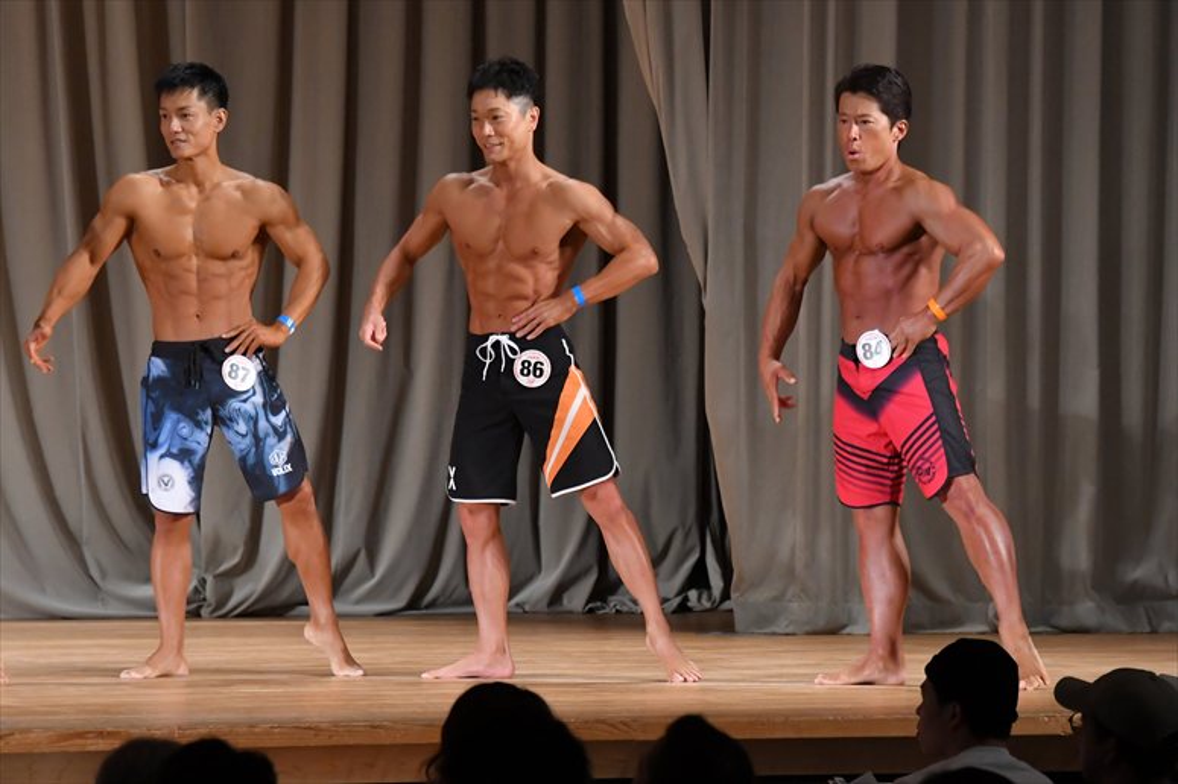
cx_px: 589
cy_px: 392
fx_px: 7359
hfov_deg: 9.2
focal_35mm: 225
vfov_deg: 6.1
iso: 4000
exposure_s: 1/400
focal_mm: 150
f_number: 5.6
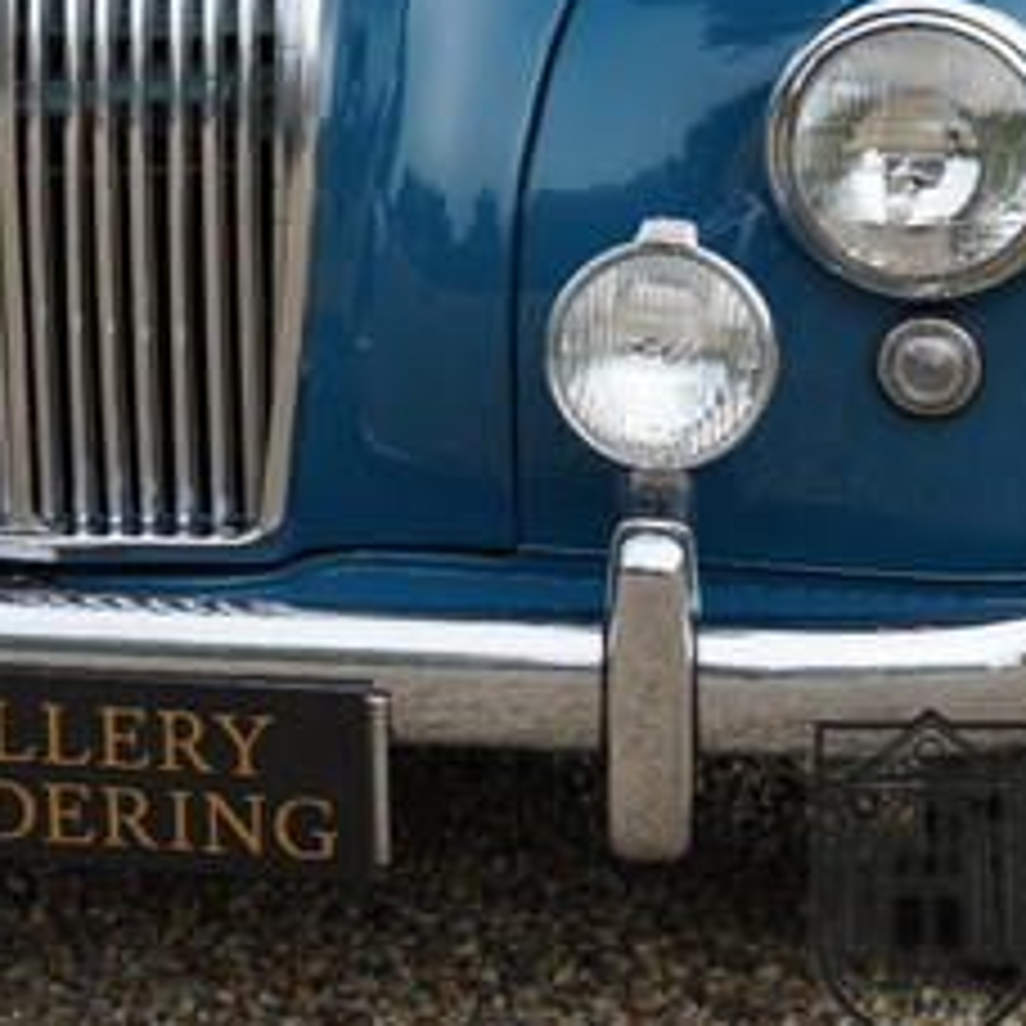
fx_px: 5791
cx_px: 50
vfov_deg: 10.0
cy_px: -52
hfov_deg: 10.1
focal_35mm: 173
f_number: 6.3
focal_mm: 57.9
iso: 100
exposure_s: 1/60
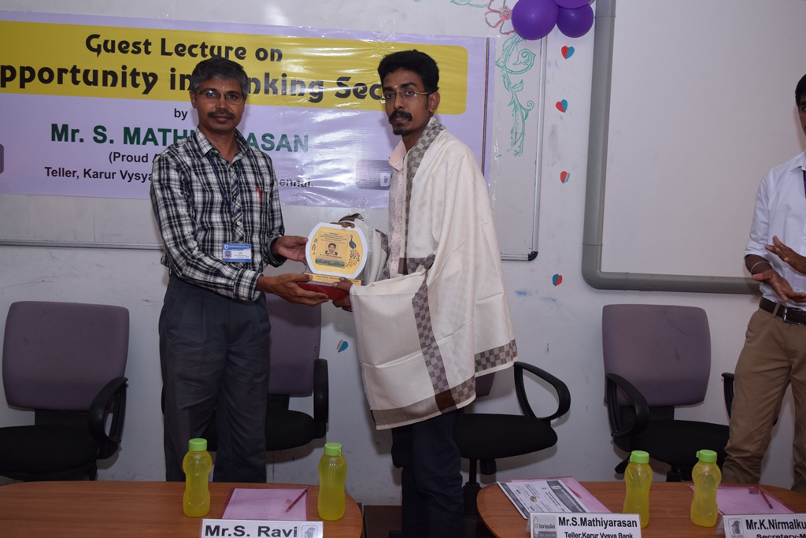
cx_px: 403
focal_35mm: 36
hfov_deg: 53.1
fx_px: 806
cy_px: 269
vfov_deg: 36.9
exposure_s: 1/100
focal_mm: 24
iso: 800
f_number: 5.6
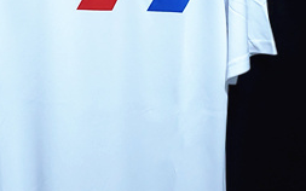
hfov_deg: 23.6
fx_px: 725
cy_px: 33
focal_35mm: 87
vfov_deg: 14.9
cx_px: 86
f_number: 1.5
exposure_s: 1/30
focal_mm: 4.3
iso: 200
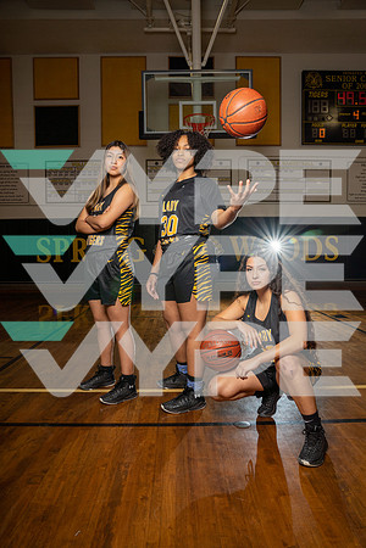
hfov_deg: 47.9
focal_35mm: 27
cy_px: 274
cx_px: 183
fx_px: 412
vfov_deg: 67.4
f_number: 9
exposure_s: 1/250
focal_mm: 27
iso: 250
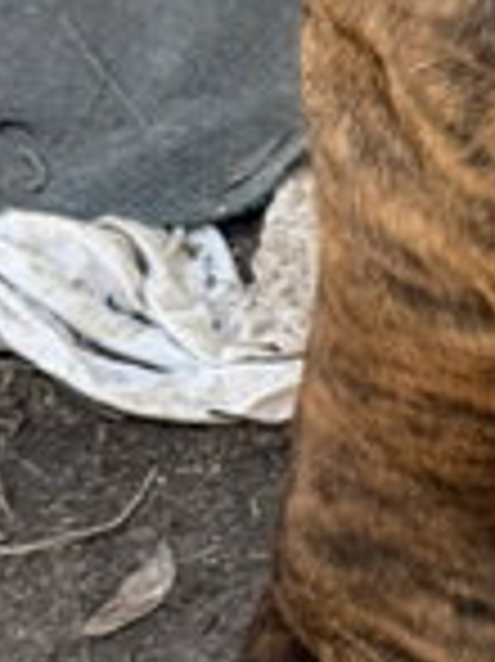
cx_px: 850
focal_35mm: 109
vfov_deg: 18.0
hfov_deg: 12.5
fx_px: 2081
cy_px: 263
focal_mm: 6.76
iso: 80
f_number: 1.78
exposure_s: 1/501
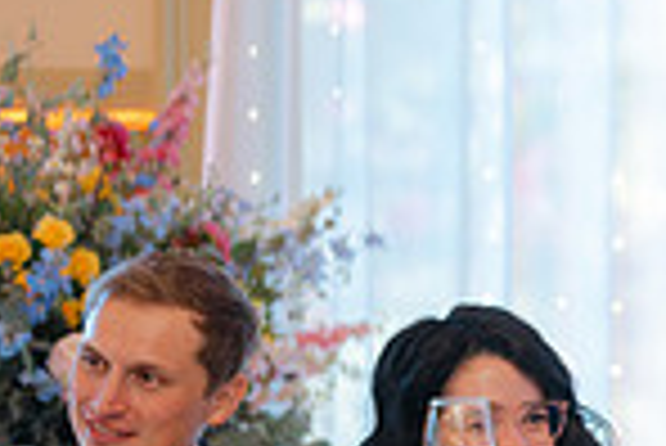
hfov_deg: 10.0
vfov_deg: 7.0
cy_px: 264
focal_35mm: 196
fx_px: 3629
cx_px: 1112
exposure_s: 1/100
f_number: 1.8
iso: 320
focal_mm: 50
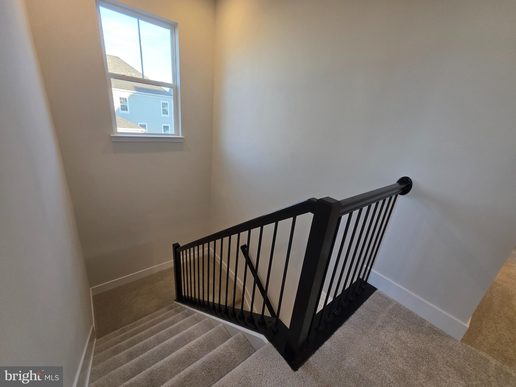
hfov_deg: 106.2
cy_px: 194
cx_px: 258
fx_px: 194
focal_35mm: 13
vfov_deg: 89.9
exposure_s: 1/120
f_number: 1.9
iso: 100
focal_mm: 2.2
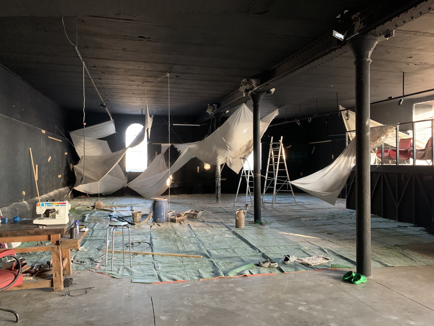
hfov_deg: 67.3
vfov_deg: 53.1
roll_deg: +0.3
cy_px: 163
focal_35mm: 26
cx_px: 217
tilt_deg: +0.3
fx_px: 326
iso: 400
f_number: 1.8
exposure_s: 1/33
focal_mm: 4.25
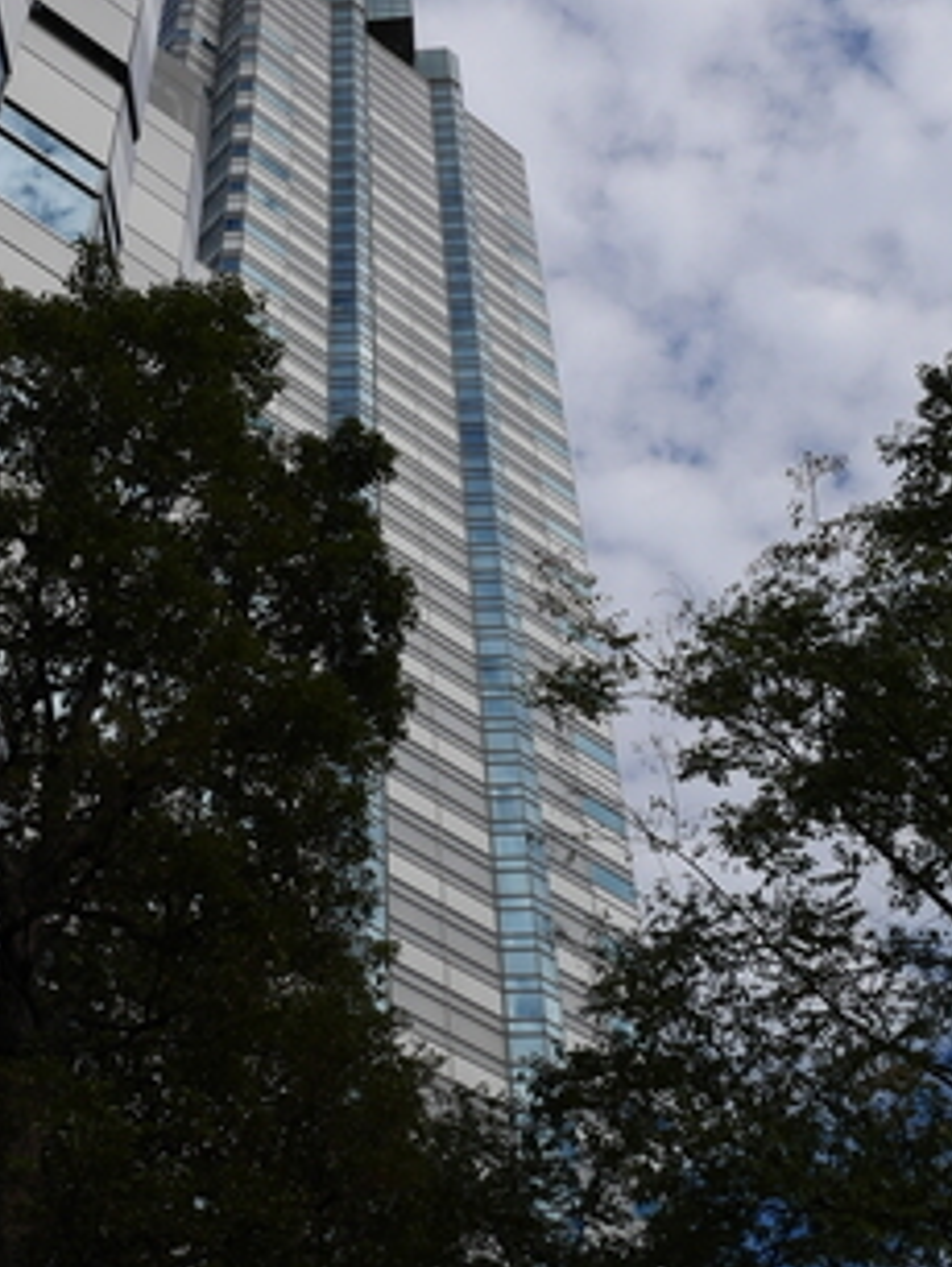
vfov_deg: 39.9
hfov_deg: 30.2
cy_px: 414
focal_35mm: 47
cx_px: 192
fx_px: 1721
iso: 200
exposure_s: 1/500
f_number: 9
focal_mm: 12
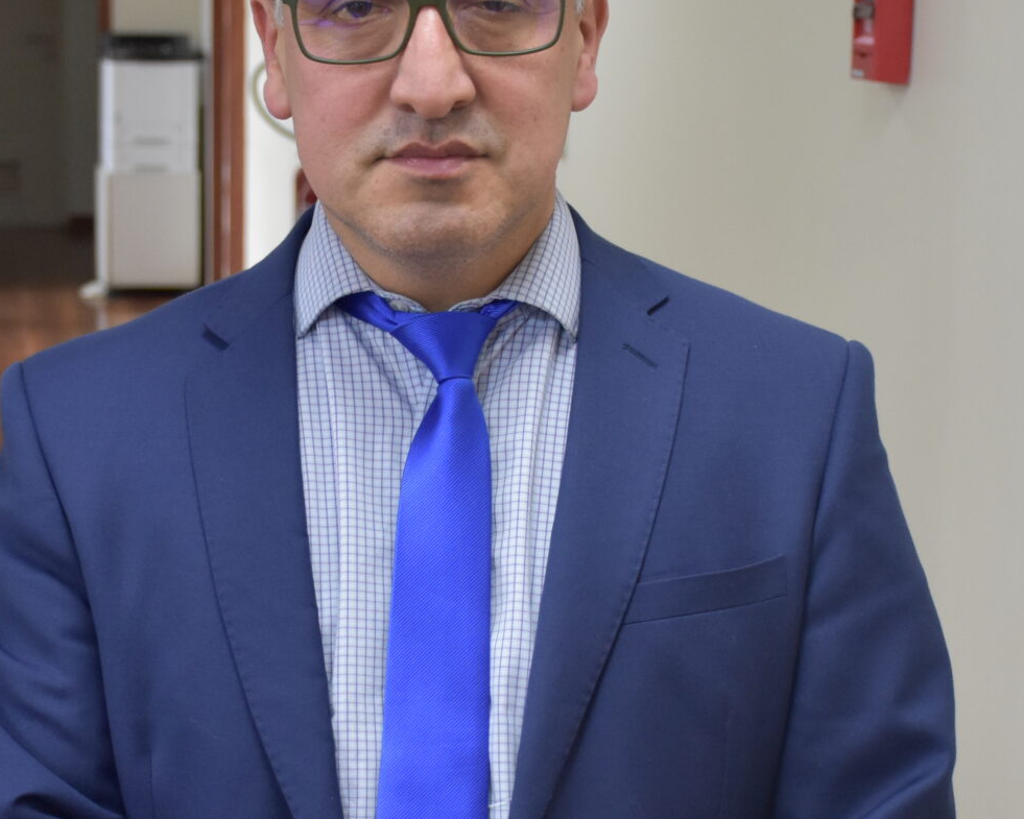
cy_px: 563
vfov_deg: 15.5
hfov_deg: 19.3
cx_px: 428
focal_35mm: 99
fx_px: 3007
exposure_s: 1/60
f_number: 4
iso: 1100
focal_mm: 27
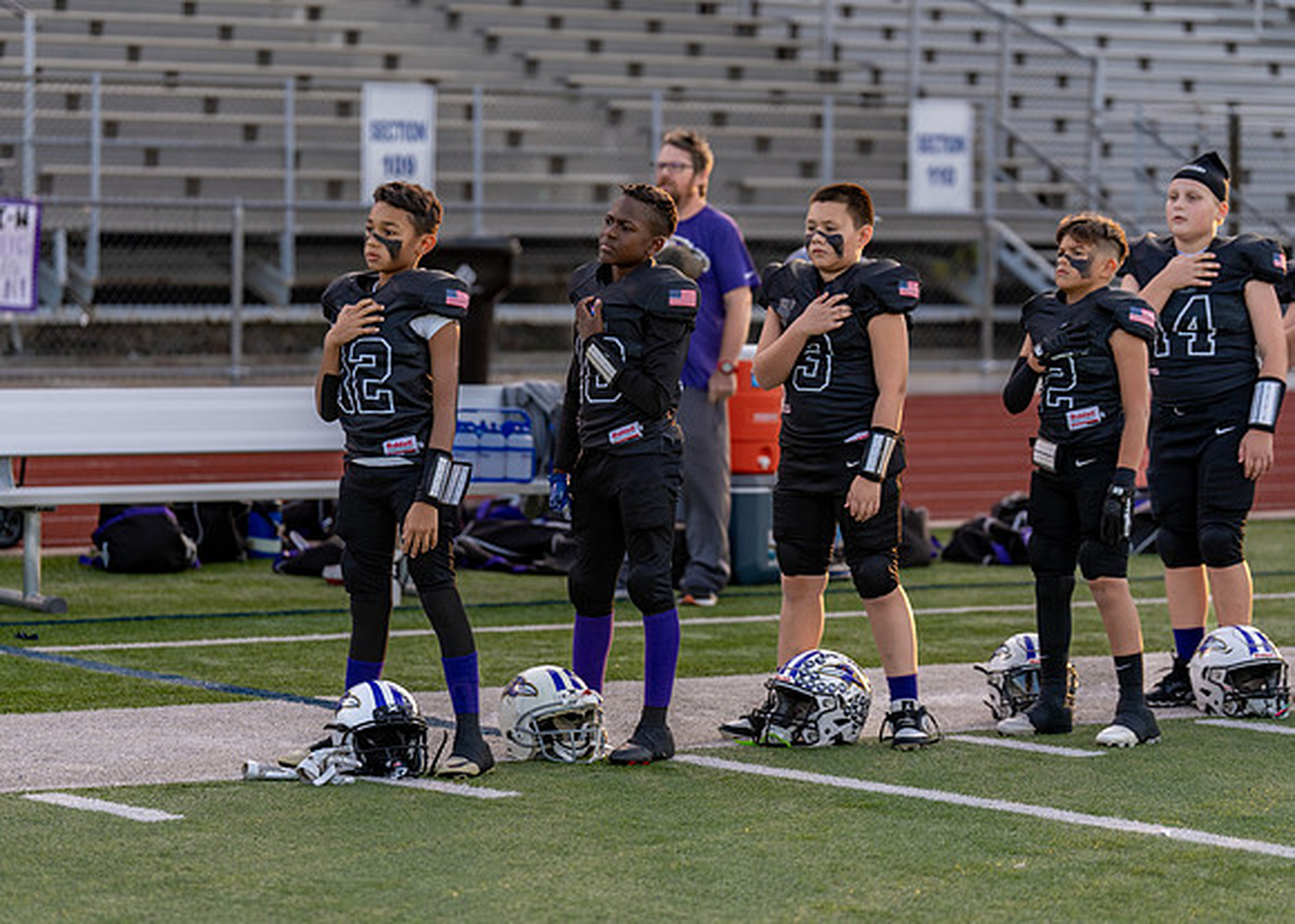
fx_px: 4662
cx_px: 648
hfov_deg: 15.8
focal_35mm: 127
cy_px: 462
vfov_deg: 11.3
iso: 200
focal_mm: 121
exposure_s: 1/640
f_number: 2.8
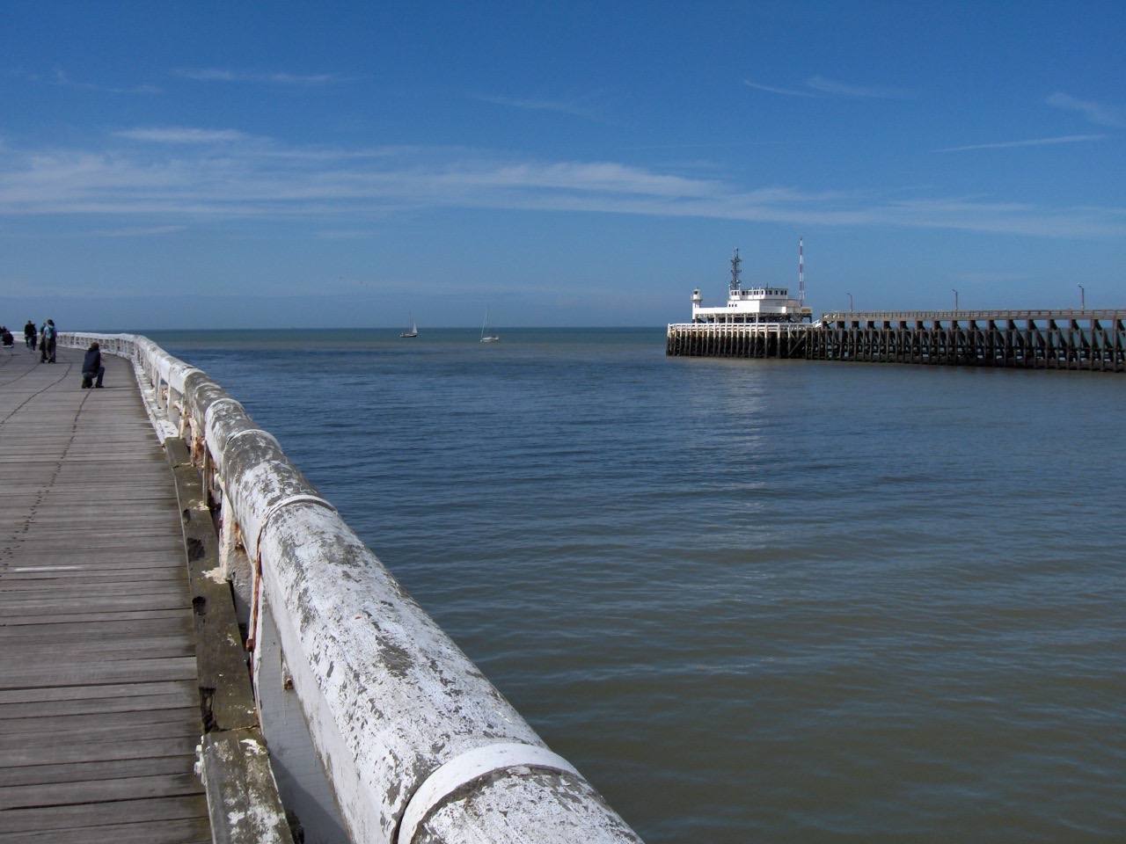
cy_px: 422
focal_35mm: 39
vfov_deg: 36.8
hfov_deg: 47.9
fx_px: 1269
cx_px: 563
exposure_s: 1/1250
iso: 100
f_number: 4.8
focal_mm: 8
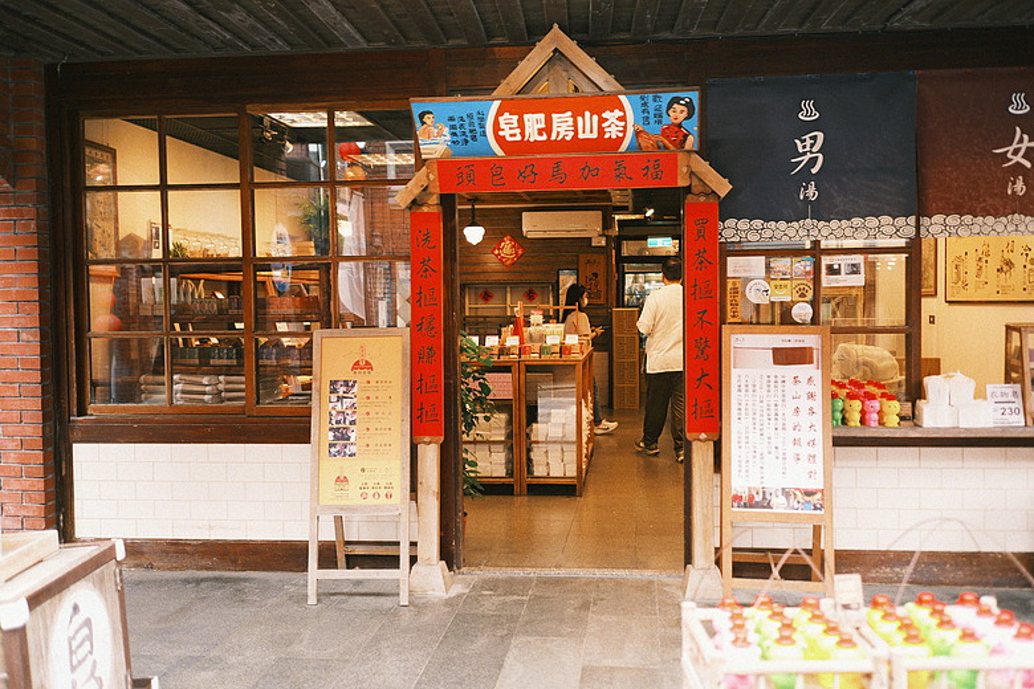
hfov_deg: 54.4
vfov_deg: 37.9
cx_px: 517
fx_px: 1005
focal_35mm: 35
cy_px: 344
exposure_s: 1/125
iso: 400
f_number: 2.2
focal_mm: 35
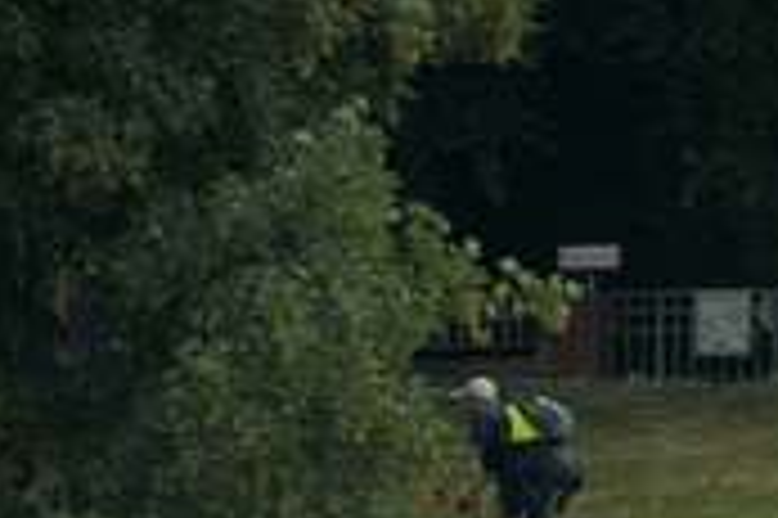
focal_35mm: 1342
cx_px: 657
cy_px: 921
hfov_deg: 1.5
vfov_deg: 1.0
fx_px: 28974
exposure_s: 1/800
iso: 720
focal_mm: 250
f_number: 7.1
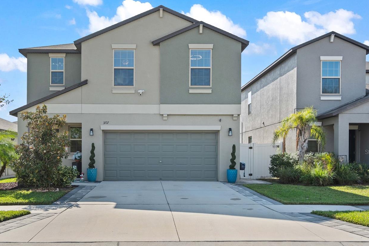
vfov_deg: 34.0
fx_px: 400
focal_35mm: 39
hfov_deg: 49.3
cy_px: 152
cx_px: 152
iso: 400
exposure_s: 1/1000
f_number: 4
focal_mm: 30
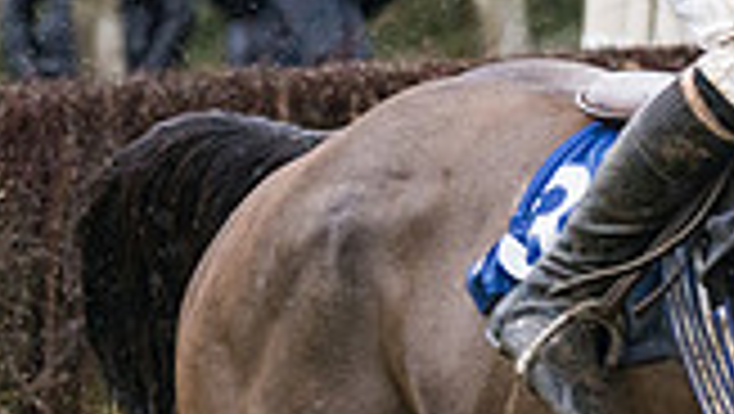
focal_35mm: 618
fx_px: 12038
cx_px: 290
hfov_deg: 3.5
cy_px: 289
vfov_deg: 2.0
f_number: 4
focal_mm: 135
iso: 1600
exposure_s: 1/1250
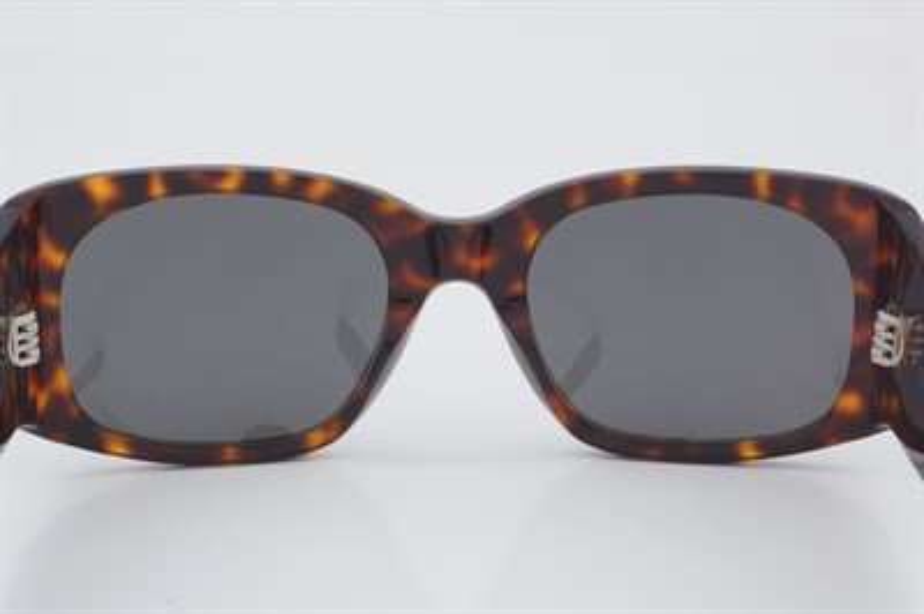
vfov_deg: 16.5
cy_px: 307
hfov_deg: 24.6
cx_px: 462
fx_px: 2116
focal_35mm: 82
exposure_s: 1/3
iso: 100
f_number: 32
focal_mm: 55
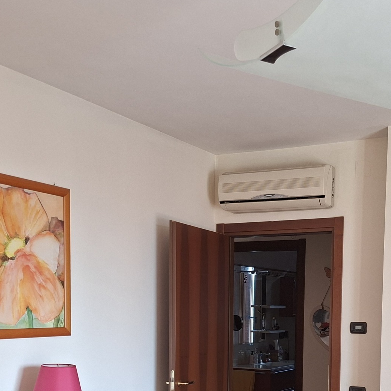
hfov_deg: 33.8
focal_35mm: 50
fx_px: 639
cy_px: 352
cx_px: 251
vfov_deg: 32.4
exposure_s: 1/100
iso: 160
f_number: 1.8
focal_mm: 5.54
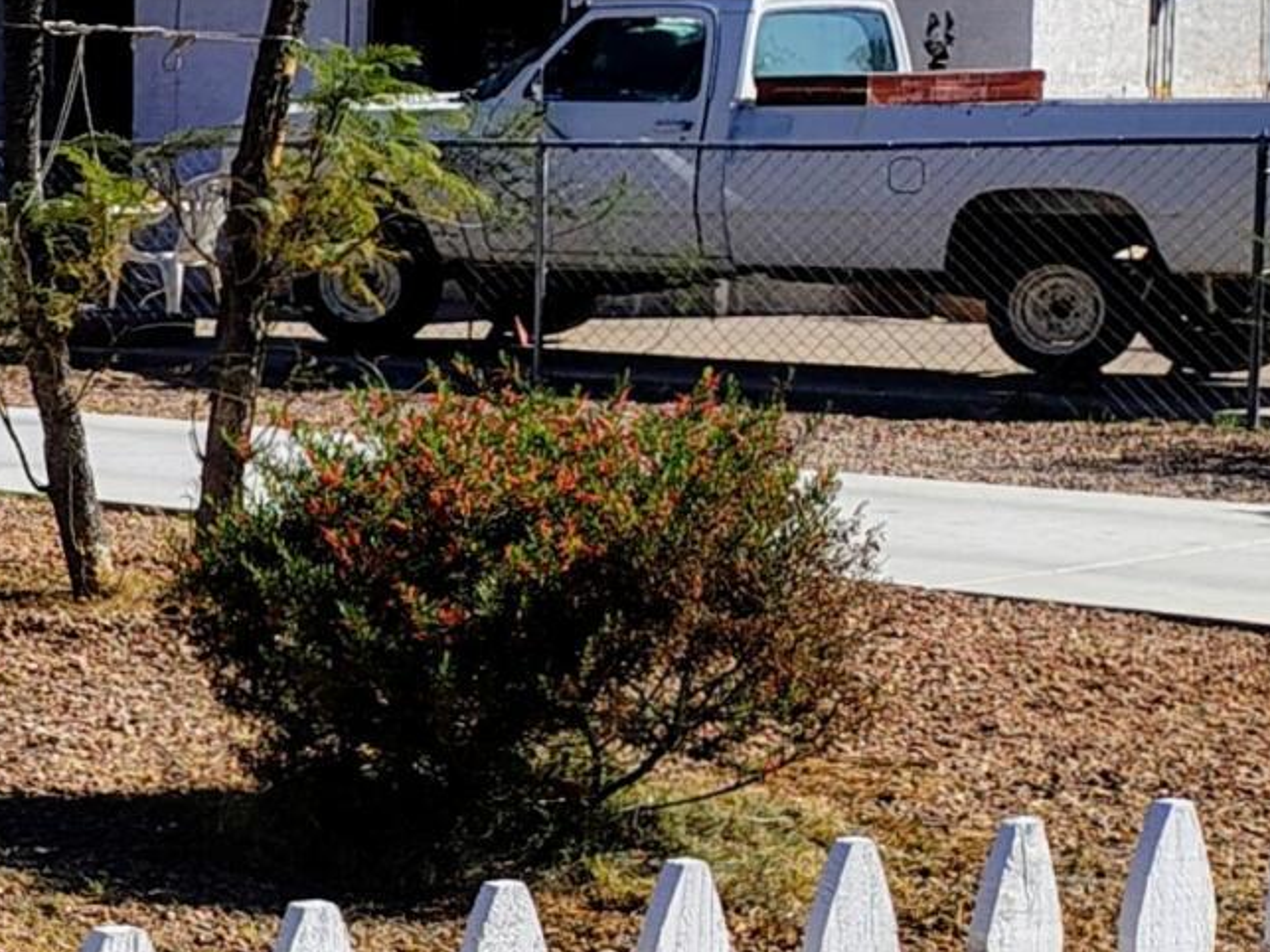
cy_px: 333
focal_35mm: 112
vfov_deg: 13.2
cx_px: -1550
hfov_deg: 13.8
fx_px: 4108
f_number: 1.8
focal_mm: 5.56
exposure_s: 1/2932
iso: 100
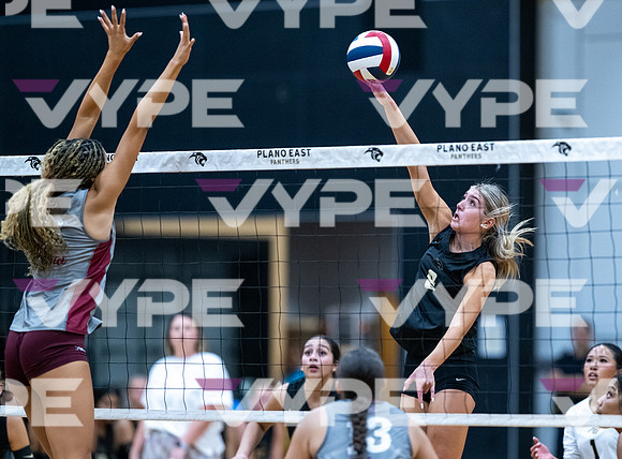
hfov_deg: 7.9
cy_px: 261
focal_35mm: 252
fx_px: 4506
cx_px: 406
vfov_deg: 5.8
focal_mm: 200
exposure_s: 1/1600
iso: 3200
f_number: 2
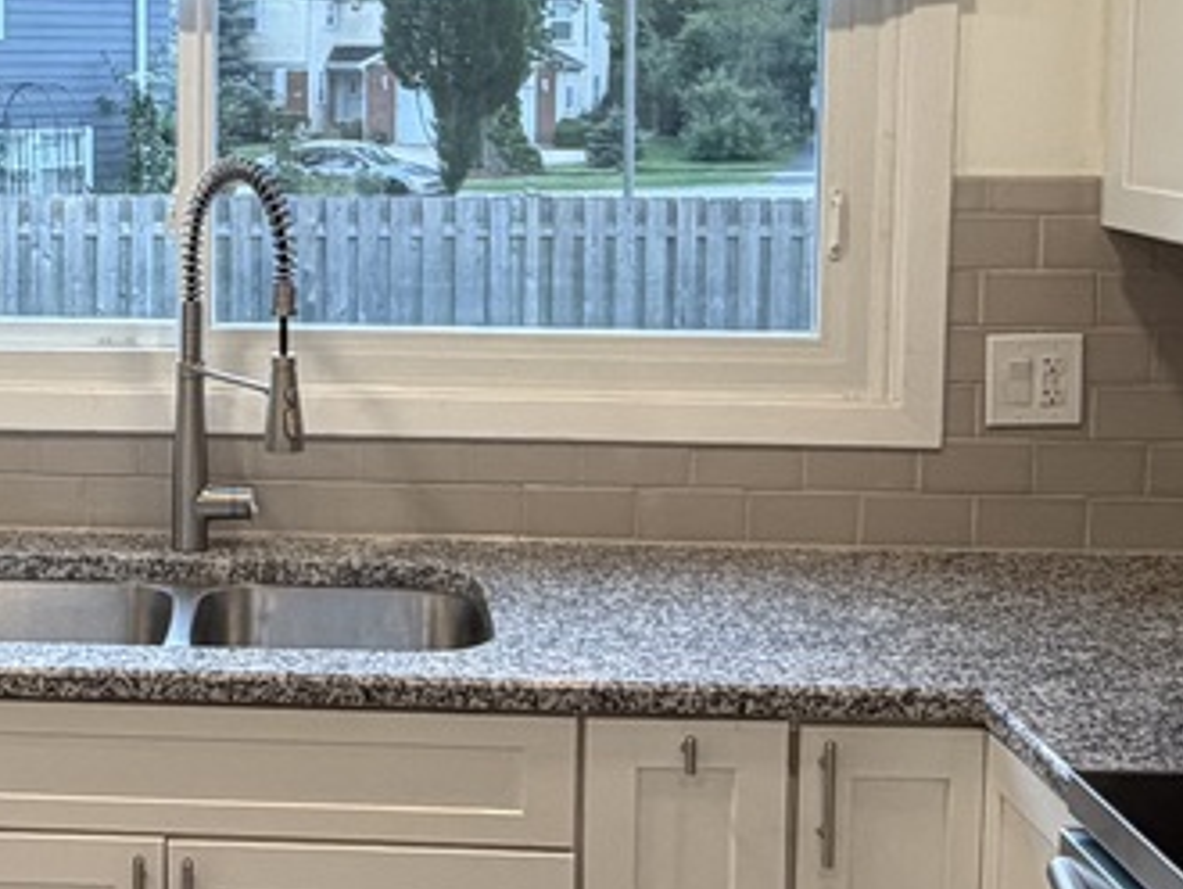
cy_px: 229
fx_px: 2086
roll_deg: -0.5
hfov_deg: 30.6
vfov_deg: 23.8
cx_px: 183
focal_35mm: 61
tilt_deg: -4.4
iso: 200
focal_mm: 2.22
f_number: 2.2
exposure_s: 1/120
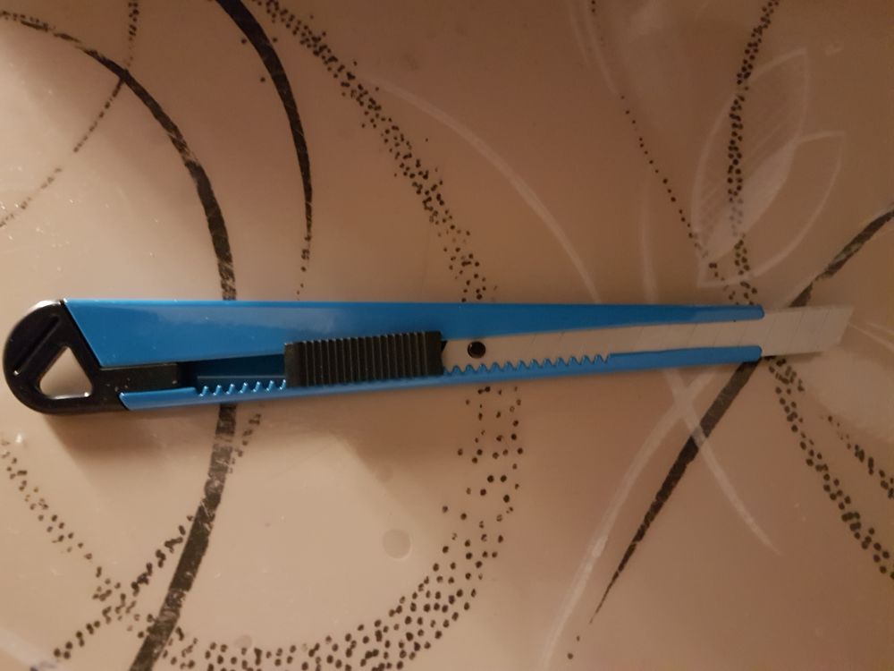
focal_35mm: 26
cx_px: 447
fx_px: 671
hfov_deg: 67.3
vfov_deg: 53.1
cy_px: 336
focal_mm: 4.2
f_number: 1.7
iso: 800
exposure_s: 1/10
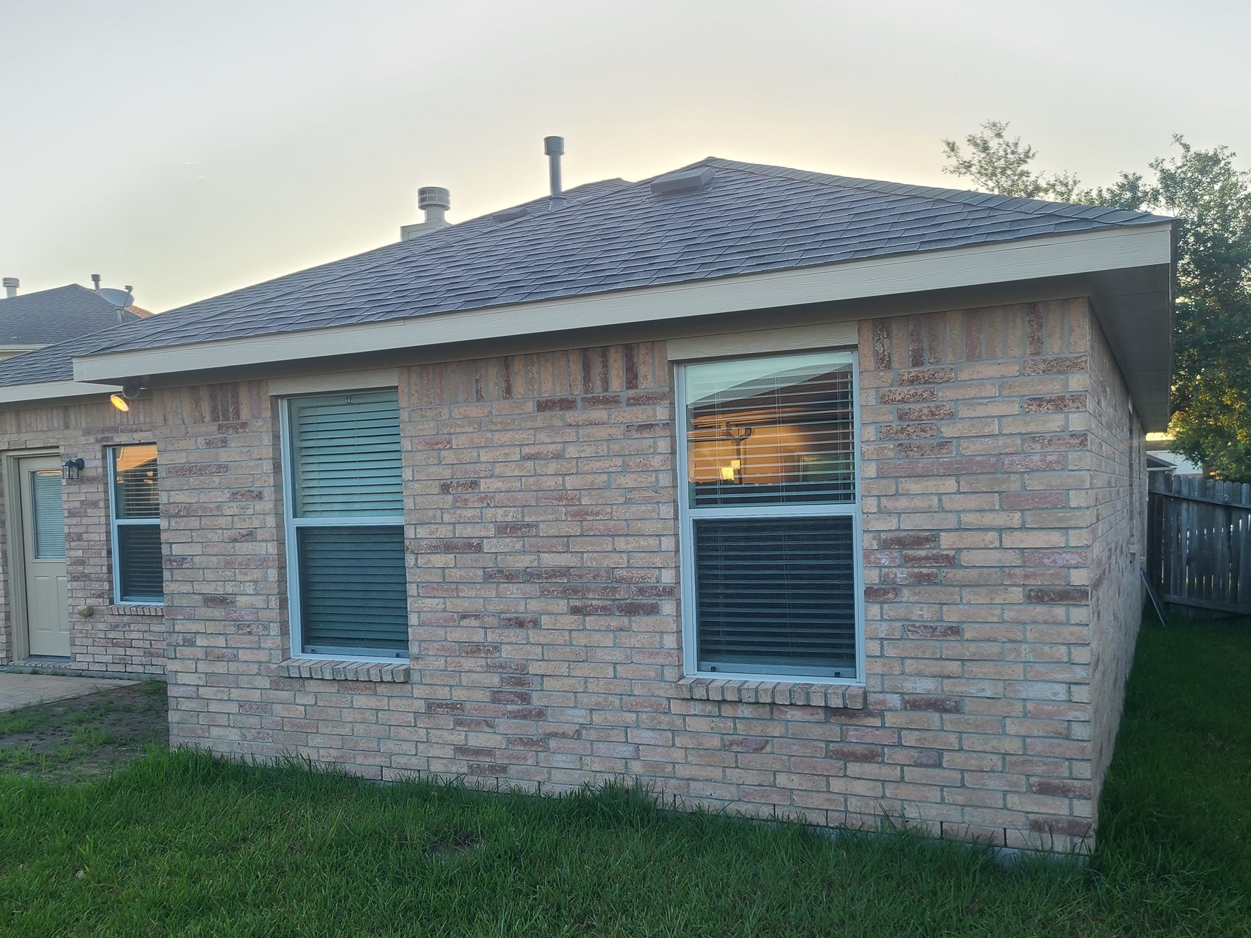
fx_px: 1084
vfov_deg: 46.7
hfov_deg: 59.9
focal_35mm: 30
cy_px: 535
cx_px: 667
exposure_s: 1/272
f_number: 1.8
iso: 40
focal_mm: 5.4
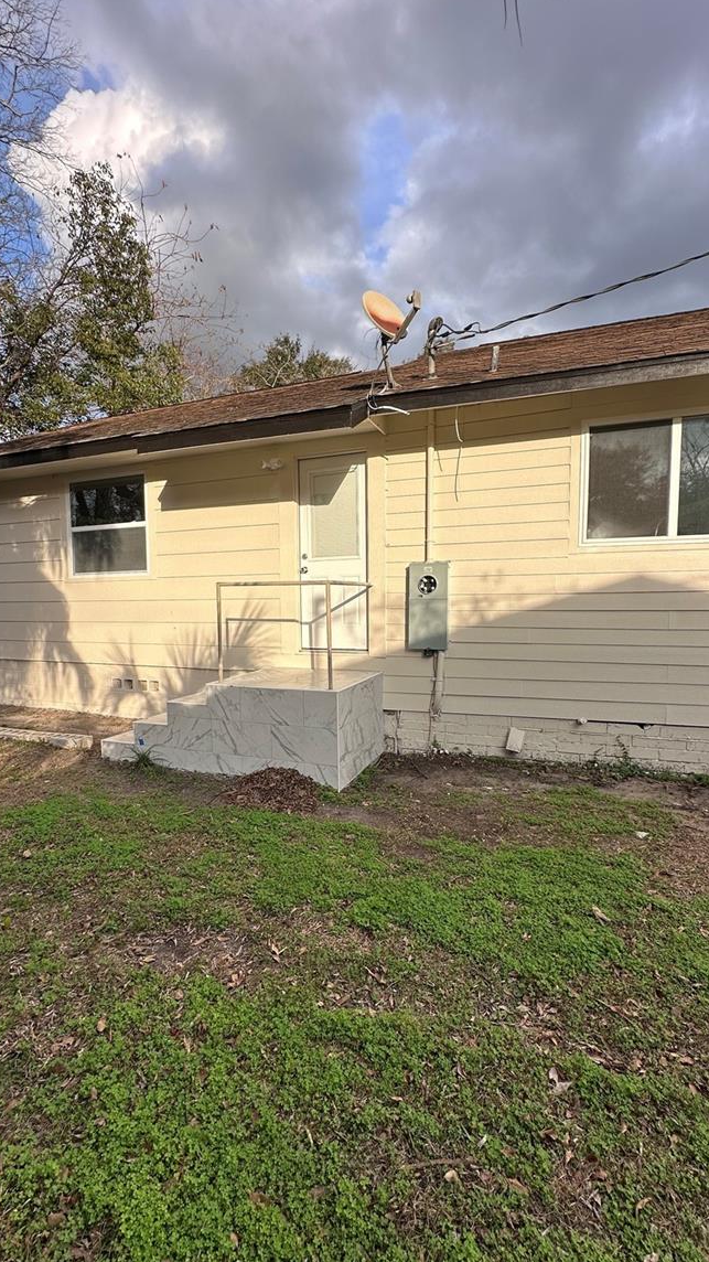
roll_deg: -0.3
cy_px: 638
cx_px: 344
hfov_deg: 67.0
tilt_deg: -3.0
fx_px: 535
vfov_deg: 99.4
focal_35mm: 16
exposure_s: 1/609
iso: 40
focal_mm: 2.22
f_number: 2.2
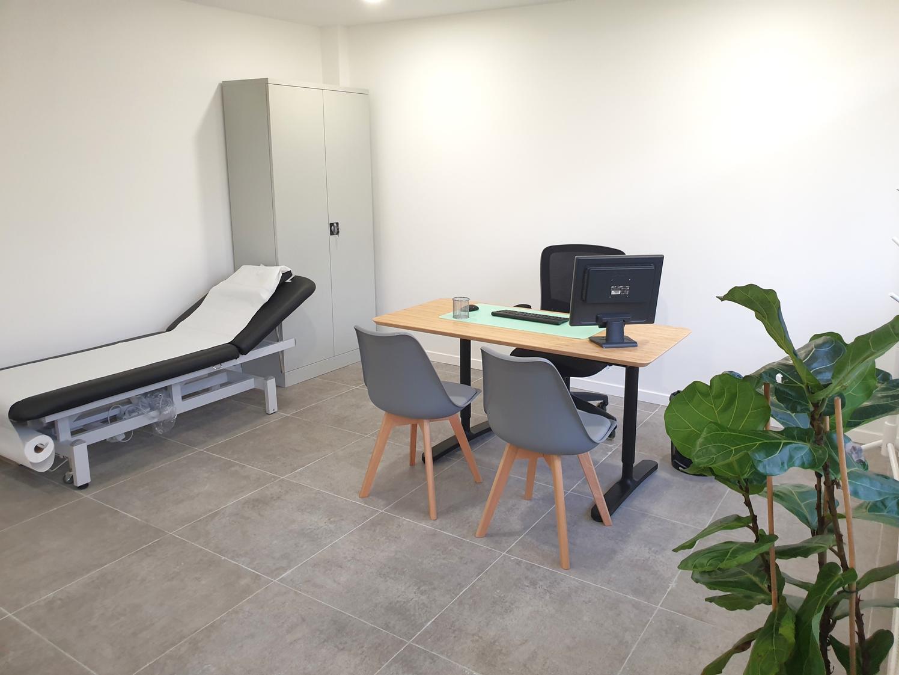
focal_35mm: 26
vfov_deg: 53.1
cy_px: 338
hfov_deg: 67.3
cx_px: 450
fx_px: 675
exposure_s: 1/50
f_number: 2.4
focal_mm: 4.3
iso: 160
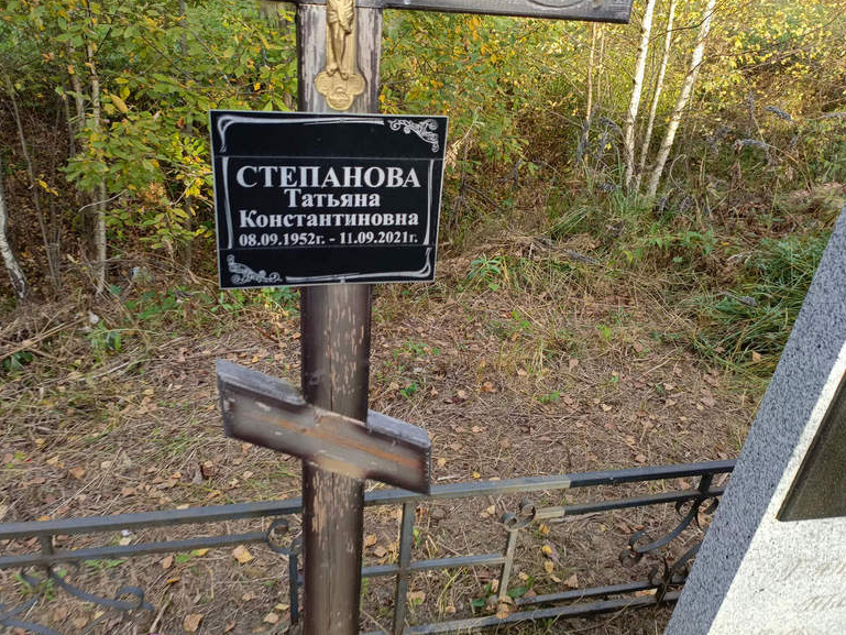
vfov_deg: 53.1
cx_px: 410
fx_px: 636
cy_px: 307
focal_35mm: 26
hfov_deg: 67.3
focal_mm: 4.76
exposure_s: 1/136
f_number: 1.69
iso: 112
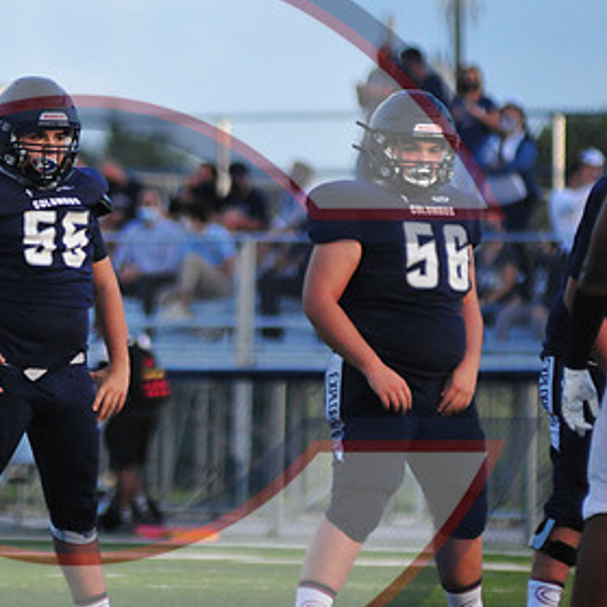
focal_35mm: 530
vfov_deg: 3.3
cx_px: 67
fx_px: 10515
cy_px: 330
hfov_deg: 3.3
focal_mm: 200
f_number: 2.8
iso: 1600
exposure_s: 1/3200
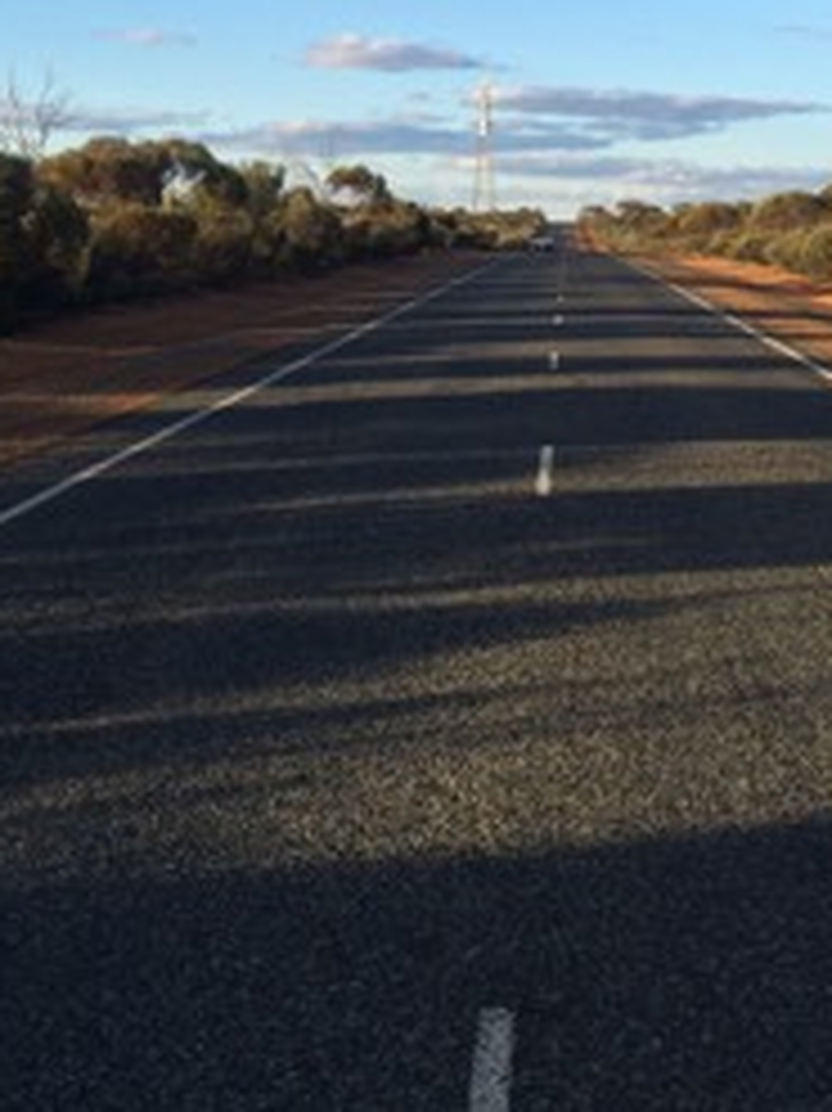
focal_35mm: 61
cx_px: 463
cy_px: 140
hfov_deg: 24.0
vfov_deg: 30.5
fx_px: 1957
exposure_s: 1/954
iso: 32
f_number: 2.2
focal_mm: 4.15
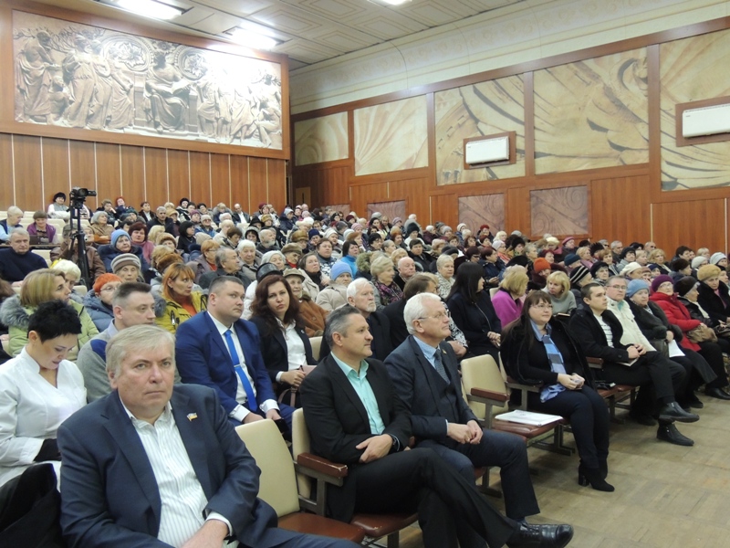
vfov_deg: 46.8
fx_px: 633
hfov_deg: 60.0
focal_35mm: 30
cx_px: 365
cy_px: 274
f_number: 3.1
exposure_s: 1/8
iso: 720
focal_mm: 5.3
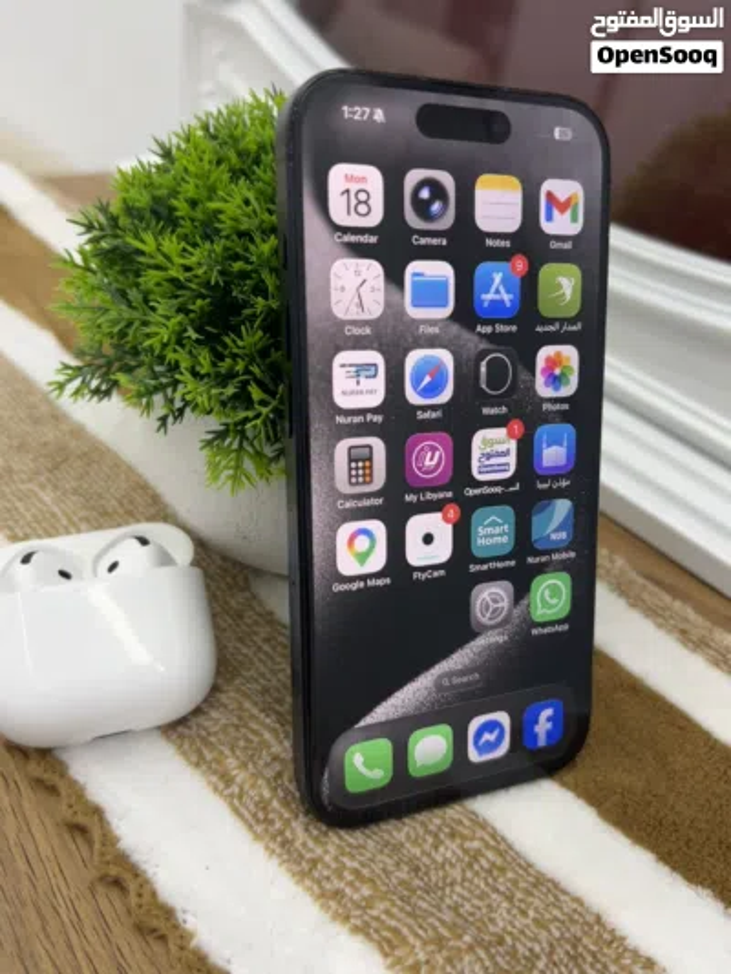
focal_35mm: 26
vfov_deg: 67.3
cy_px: 487
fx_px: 732
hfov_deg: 53.1
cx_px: 366
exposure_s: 1/100
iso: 50
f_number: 1.5
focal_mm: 5.7
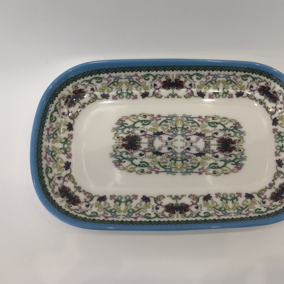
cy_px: 140
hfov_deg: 48.0
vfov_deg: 48.4
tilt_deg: -73.6
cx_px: 176
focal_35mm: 34
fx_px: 316
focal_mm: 4
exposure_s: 1/50
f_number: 1.8
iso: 25
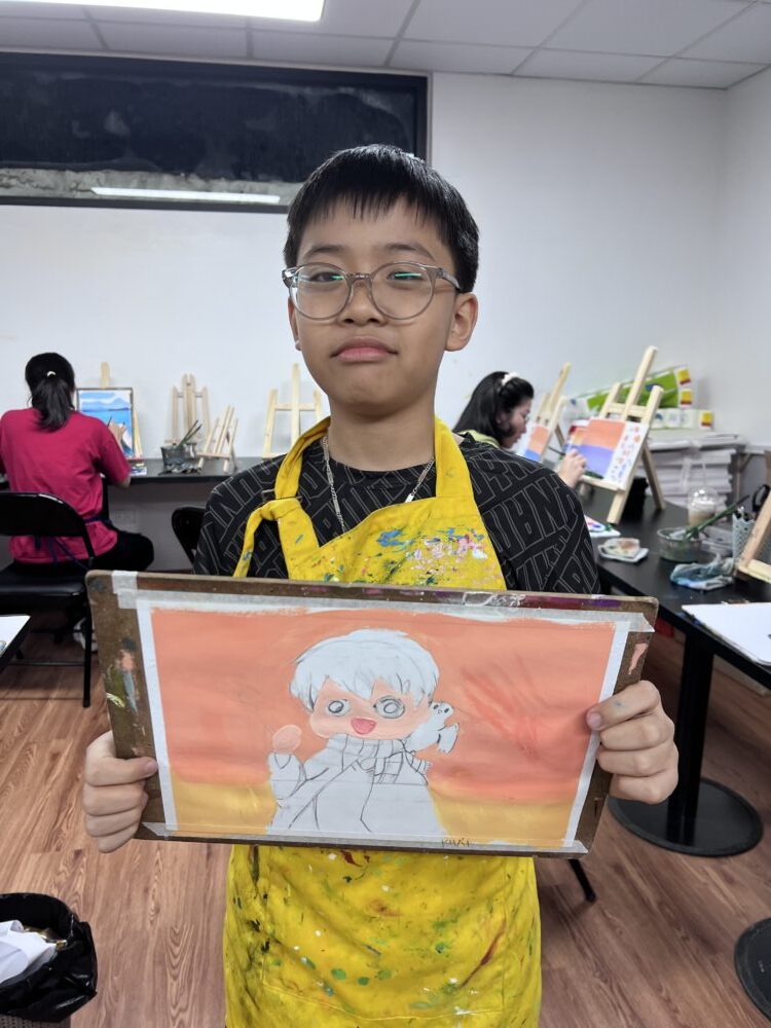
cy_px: 514
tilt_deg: -10.3
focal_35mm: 26
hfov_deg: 53.1
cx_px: 386
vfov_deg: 67.3
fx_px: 772
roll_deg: +0.9
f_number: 1.5
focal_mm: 5.7
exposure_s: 1/100
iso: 80
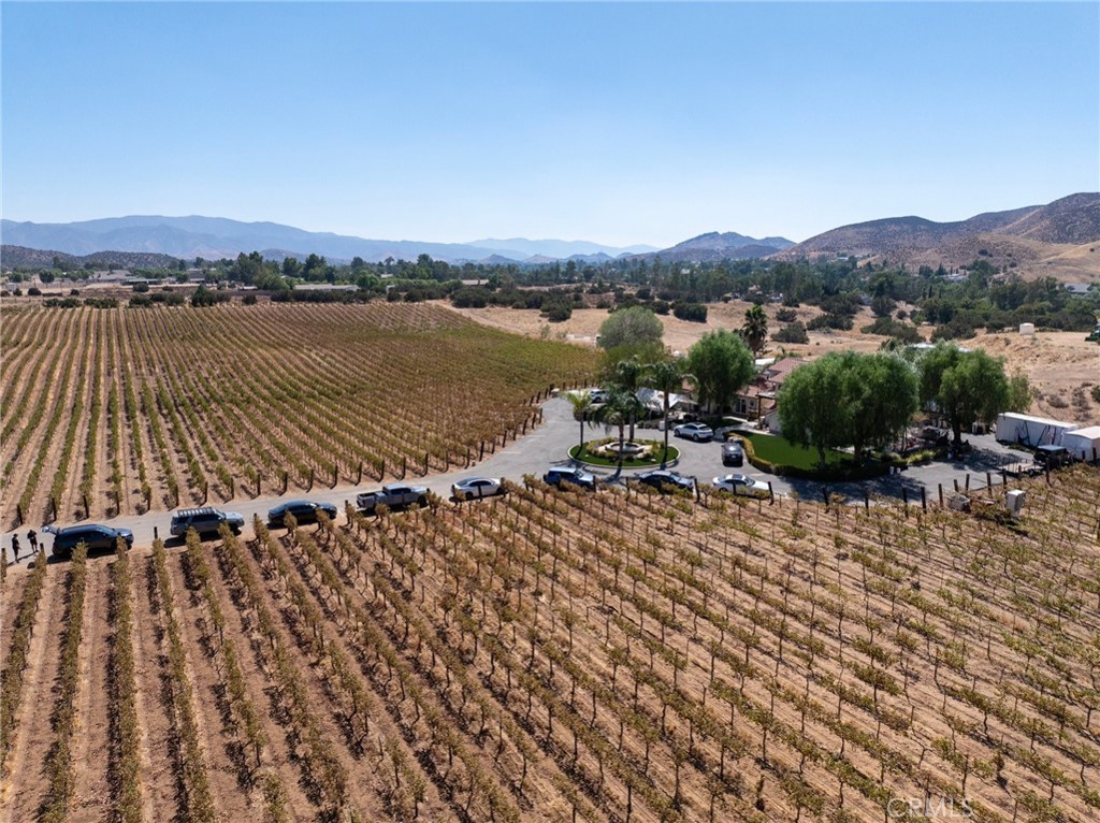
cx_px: 550
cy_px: 412
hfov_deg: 71.6
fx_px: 762
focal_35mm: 24
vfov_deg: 56.7
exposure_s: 1/5000
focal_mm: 12.29
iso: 160
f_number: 2.8
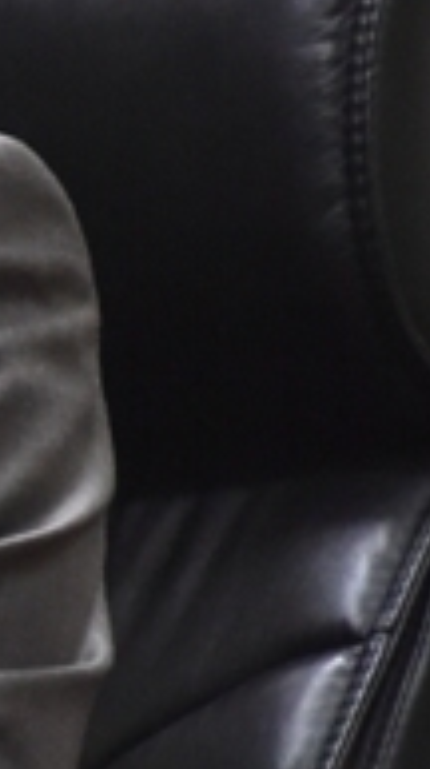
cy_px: 289
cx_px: -860
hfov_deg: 0.7
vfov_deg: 1.3
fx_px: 33171
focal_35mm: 1630
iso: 5000
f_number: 5.6
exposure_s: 1/50
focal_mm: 300
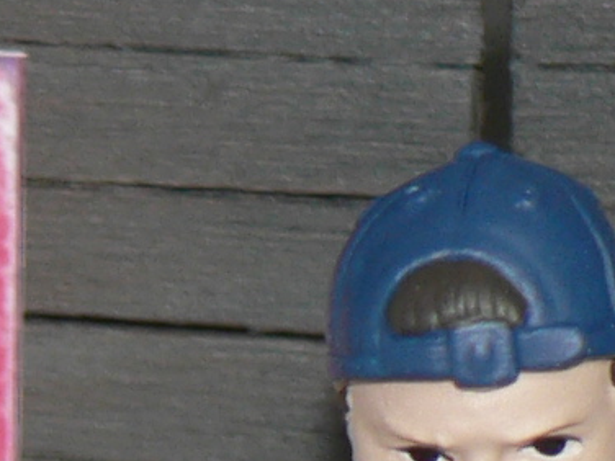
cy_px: 1221
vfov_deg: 1.9
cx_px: 460
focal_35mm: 763
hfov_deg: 2.6
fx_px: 13556
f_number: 3.2
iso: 80
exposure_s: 1/60
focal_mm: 18.6
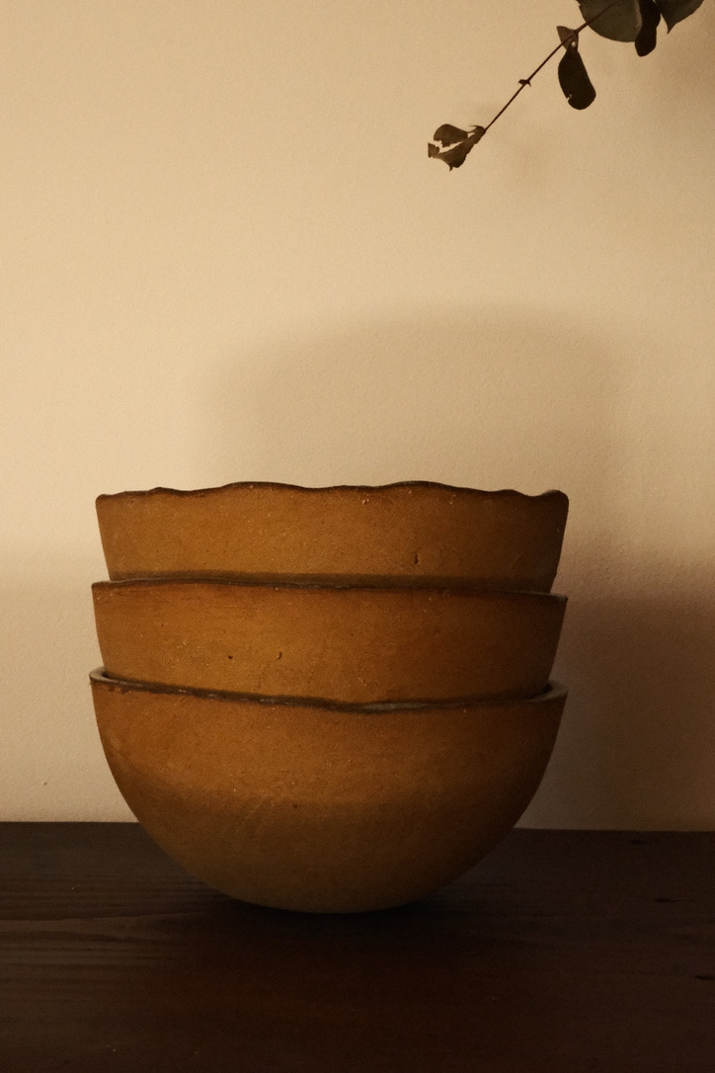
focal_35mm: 68
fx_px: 2026
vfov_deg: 29.7
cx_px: 358
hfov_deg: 20.0
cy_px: 536
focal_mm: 45
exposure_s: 1/40
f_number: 20
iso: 12800
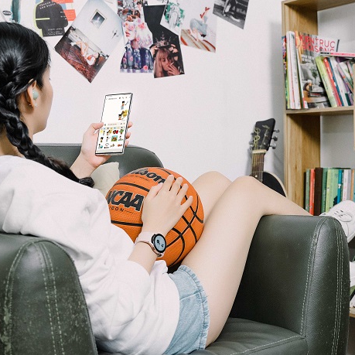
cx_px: 99
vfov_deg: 38.3
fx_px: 511
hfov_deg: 37.6
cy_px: 179
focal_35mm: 44
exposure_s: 1/80
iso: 640
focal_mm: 34
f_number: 4
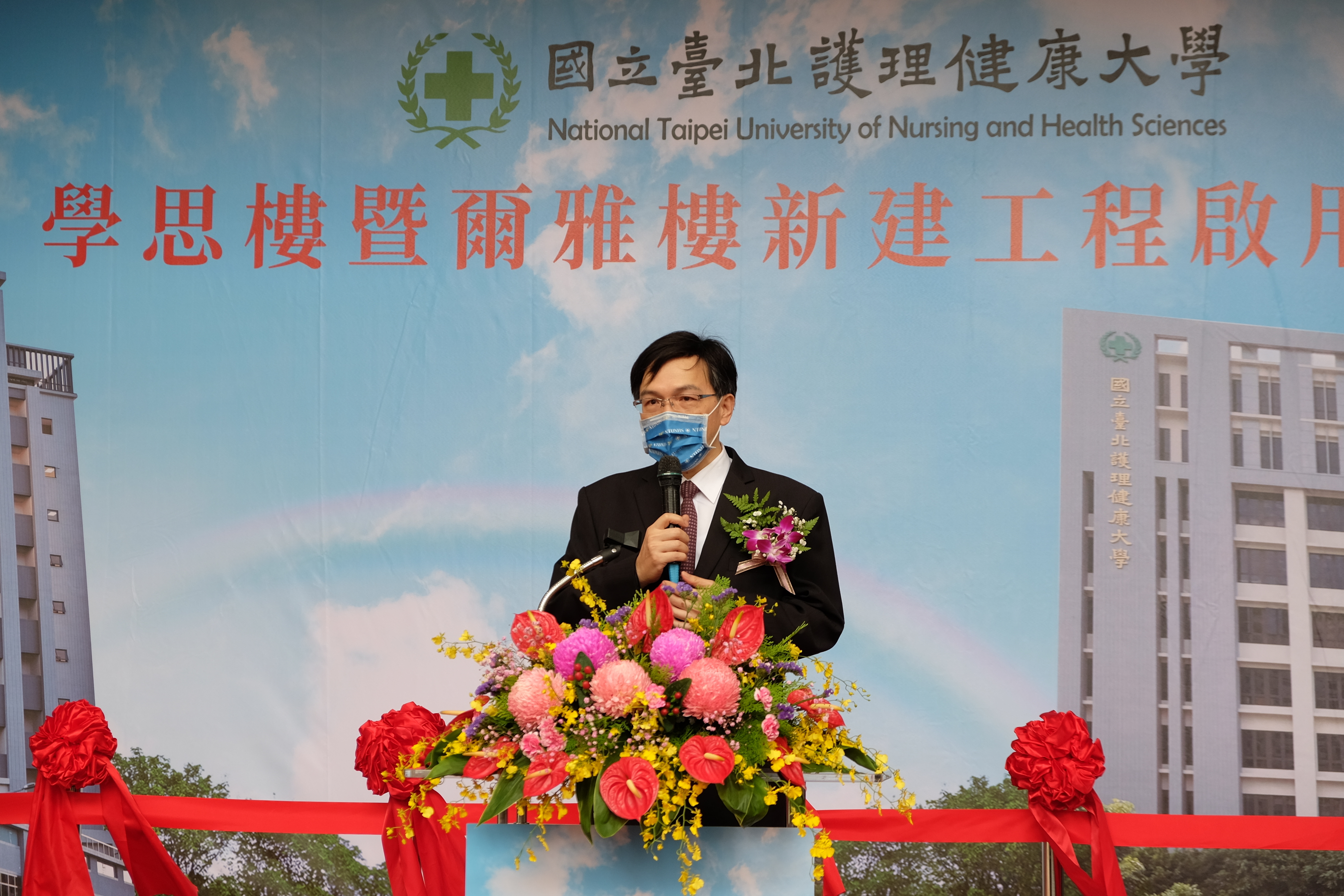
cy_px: 448
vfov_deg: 16.5
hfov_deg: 24.5
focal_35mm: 83
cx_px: 672
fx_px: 3098
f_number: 4
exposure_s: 1/80
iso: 250
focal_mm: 55
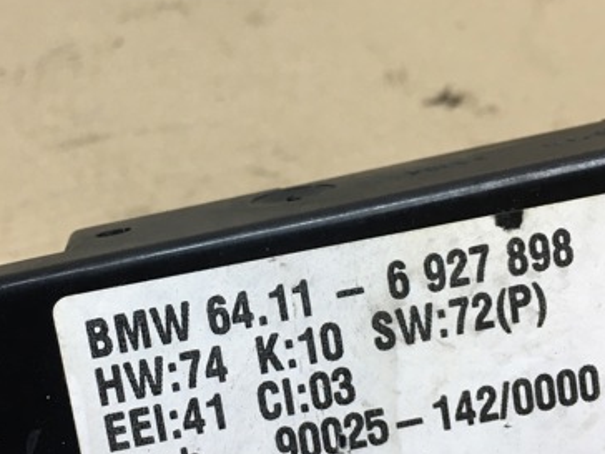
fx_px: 891
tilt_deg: -36.1
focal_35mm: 51
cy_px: 247
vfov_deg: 28.5
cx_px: 233
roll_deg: +10.5
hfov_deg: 37.3
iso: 32
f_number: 2.2
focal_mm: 4.15
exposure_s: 1/33
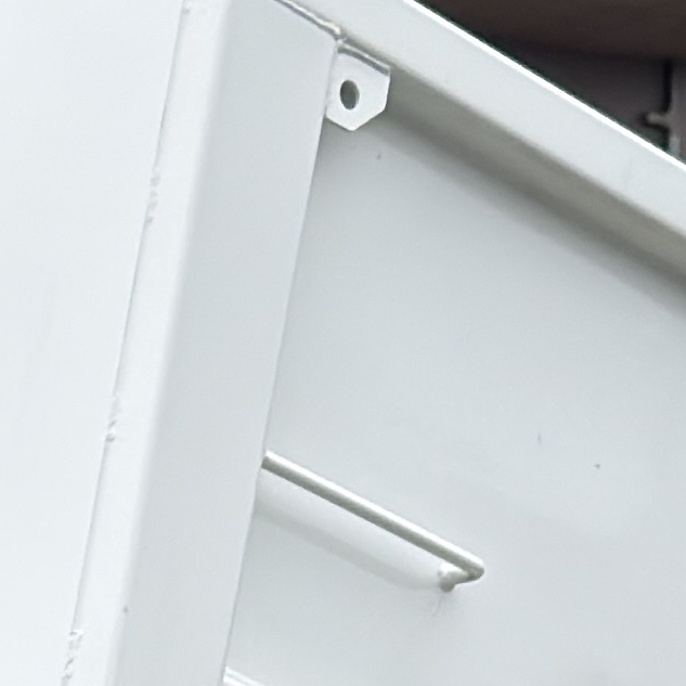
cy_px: 1851
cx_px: -430
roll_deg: +2.1
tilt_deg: -3.0
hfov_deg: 6.2
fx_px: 6255
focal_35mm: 279
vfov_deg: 5.9
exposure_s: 1/1792
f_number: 1.78
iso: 64
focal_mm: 6.76
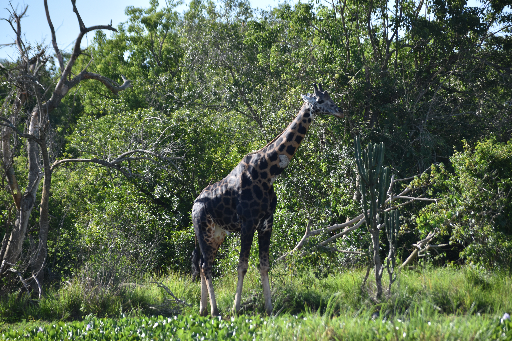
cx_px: 256
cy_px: 170
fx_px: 3520
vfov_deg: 5.6
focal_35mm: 248
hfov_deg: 8.3
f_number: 6.3
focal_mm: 165
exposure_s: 1/640
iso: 200
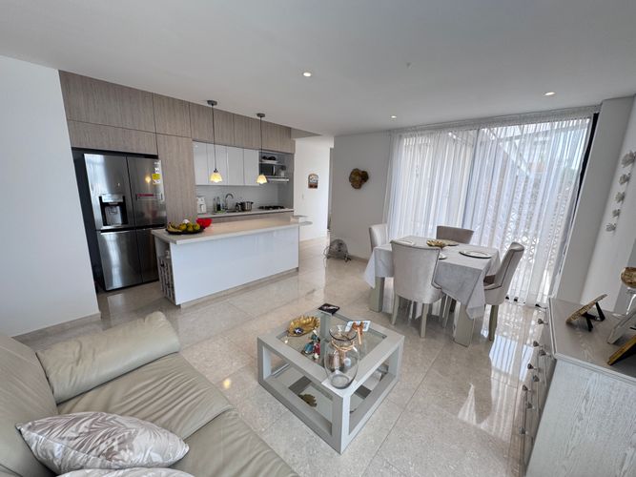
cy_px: 238
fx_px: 257
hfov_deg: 102.1
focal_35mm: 14
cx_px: 318
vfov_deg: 85.7
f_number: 2.2
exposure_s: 1/99
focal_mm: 2.22
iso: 50
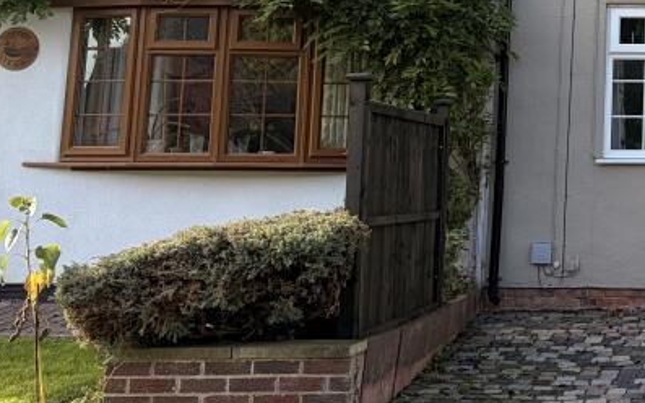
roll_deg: -0.6
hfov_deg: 26.1
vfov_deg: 17.7
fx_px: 1248
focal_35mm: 71
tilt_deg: +11.2
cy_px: -32
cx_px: 762
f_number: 1.6
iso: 64
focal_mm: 5.96
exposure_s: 1/1517
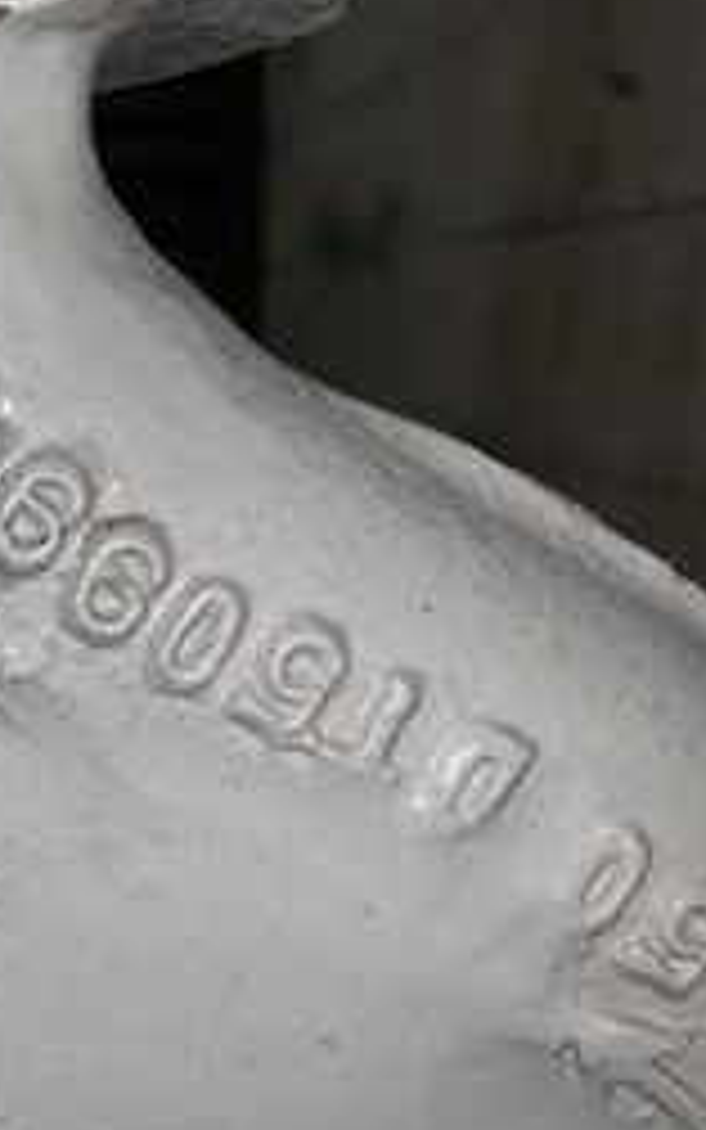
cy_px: 567
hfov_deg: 27.2
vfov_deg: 45.3
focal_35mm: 44
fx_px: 1354
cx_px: -31
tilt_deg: -8.5
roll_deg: +1.8
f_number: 1.8
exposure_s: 1/26
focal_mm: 4.25
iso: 25
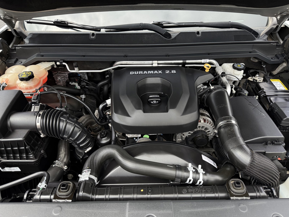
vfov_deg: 56.8
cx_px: 144
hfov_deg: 71.6
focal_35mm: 24
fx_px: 200
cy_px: 108
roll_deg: -1.0
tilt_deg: -37.9
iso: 100
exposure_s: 1/702
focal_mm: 6.76
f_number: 1.78
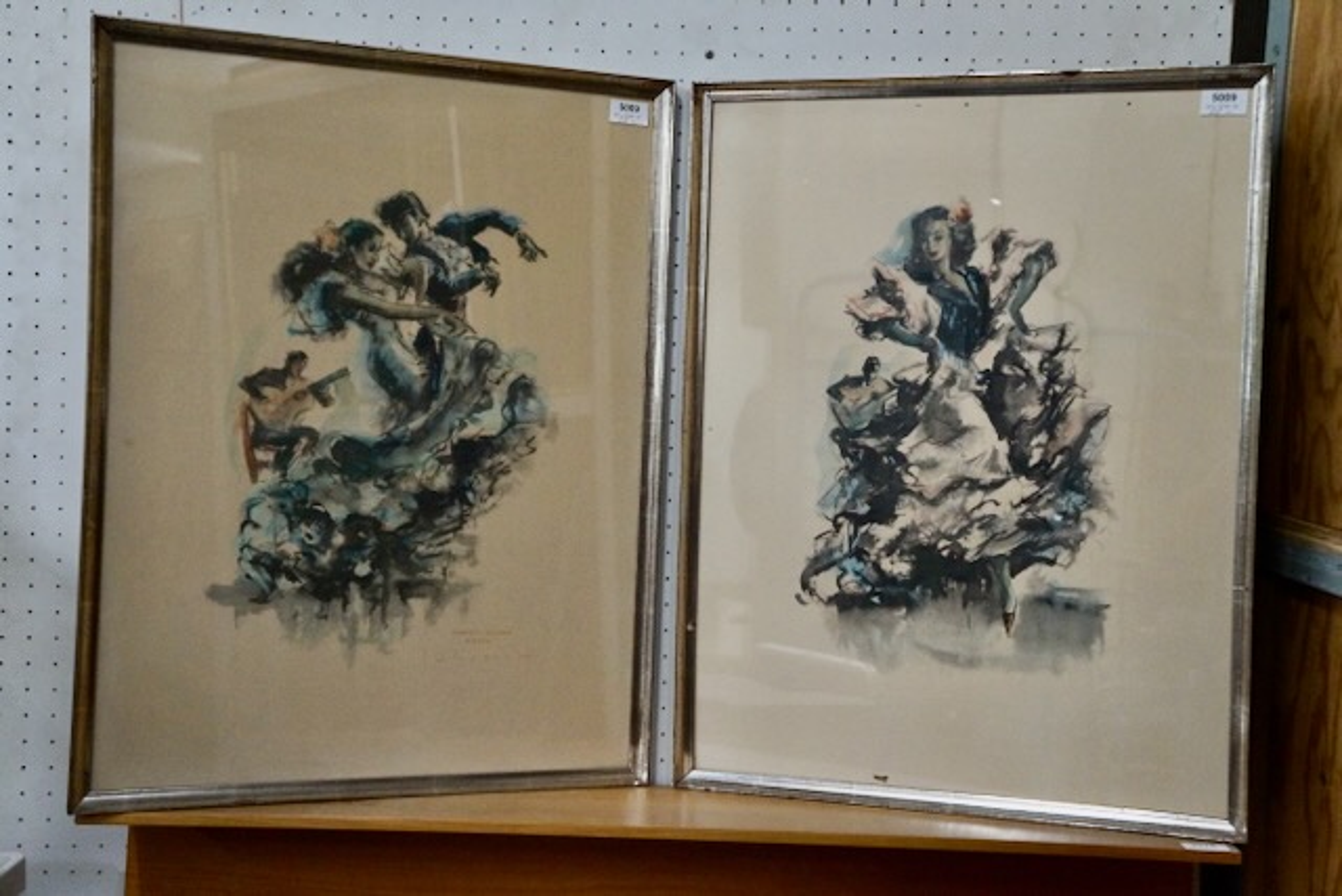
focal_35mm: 50
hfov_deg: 40.0
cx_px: 671
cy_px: 448
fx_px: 1846
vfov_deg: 27.3
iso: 2500
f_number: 4.5
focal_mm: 33
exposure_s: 1/160
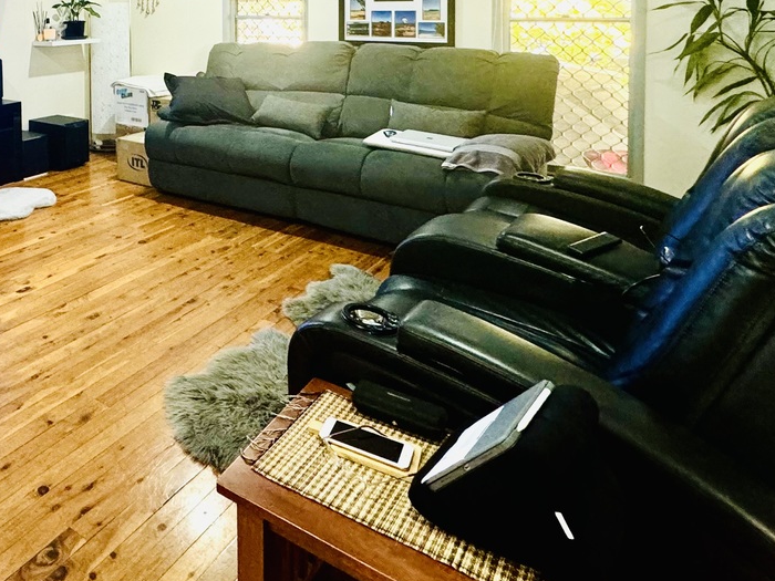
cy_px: 29
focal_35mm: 30
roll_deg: +1.4
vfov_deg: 41.9
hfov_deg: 50.2
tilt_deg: -2.1
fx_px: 672
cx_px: 22
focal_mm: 2.22
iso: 250
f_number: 2.2
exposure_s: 1/50
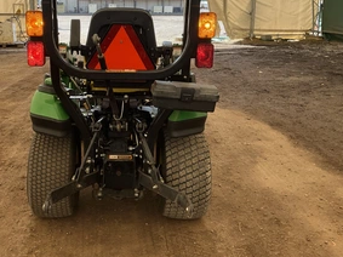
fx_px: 406
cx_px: 115
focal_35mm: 41
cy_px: 87
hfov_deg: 45.1
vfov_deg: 34.8
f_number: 1.8
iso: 20
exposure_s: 1/183
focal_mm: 3
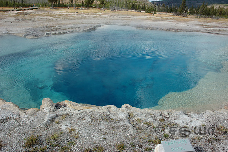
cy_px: 76
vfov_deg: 47.9
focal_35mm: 27
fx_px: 171
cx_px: 114
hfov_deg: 67.4
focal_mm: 18
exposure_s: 1/320
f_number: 9
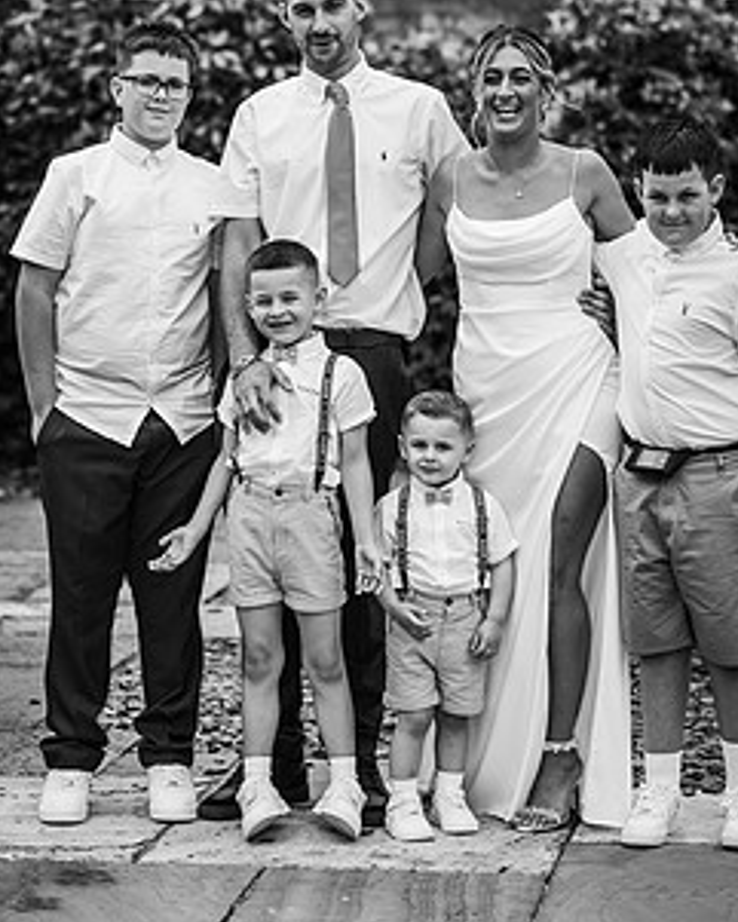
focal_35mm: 119
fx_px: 3247
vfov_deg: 16.1
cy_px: 371
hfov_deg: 13.0
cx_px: 369
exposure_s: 1/2000
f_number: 2.2
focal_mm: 85
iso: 100
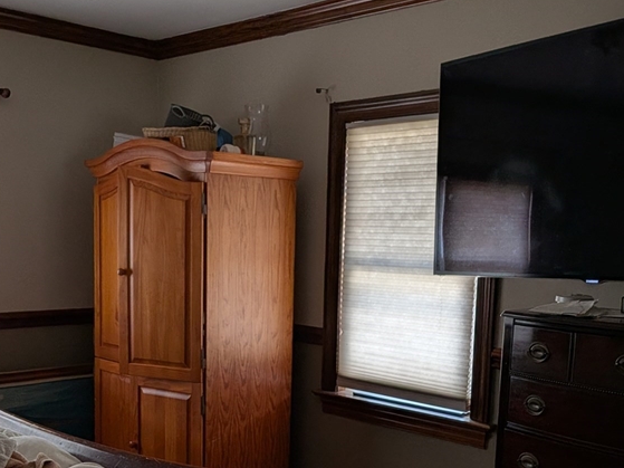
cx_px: 287
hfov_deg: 42.9
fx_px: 793
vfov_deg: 32.5
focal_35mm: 44
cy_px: 325
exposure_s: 1/72.2
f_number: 1.7
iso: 95
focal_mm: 4.53
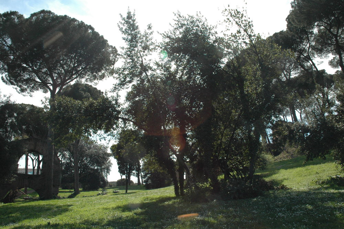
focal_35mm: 27
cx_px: 172
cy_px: 114
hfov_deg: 67.4
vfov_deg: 47.9
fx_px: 258
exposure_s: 1/400
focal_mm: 18
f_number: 10
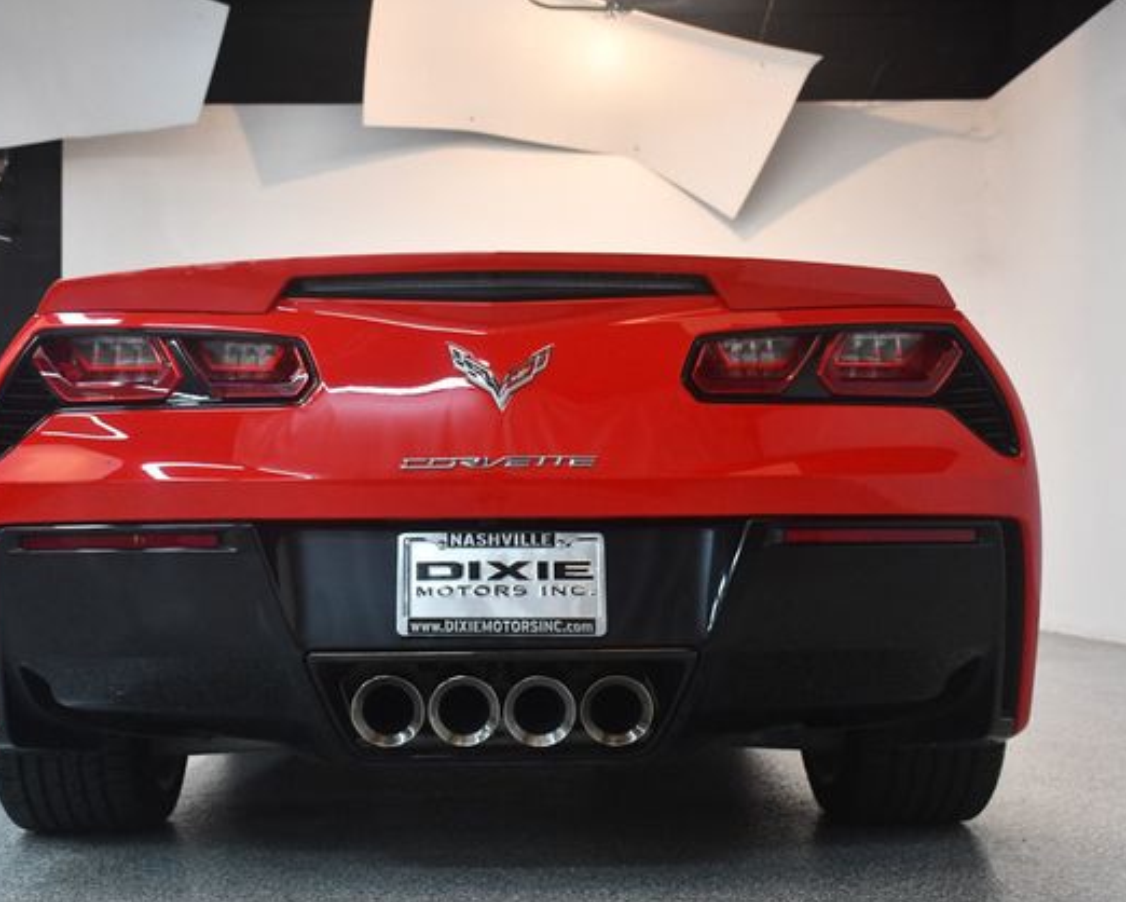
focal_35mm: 46
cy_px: 455
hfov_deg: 40.2
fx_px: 1534
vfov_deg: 32.8
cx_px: 488
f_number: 4
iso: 2000
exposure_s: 1/125
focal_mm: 27
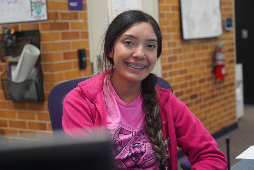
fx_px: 430
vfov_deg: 22.3
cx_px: 127
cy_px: 85
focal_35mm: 61
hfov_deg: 32.9
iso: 3200
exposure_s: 1/160
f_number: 4
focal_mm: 61
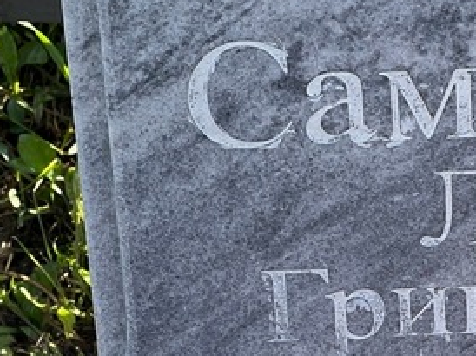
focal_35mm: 225
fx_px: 3091
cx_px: 523
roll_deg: -0.7
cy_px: 30
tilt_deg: -30.0
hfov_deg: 8.7
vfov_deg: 6.6
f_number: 2.8
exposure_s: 1/203
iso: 32
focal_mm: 9
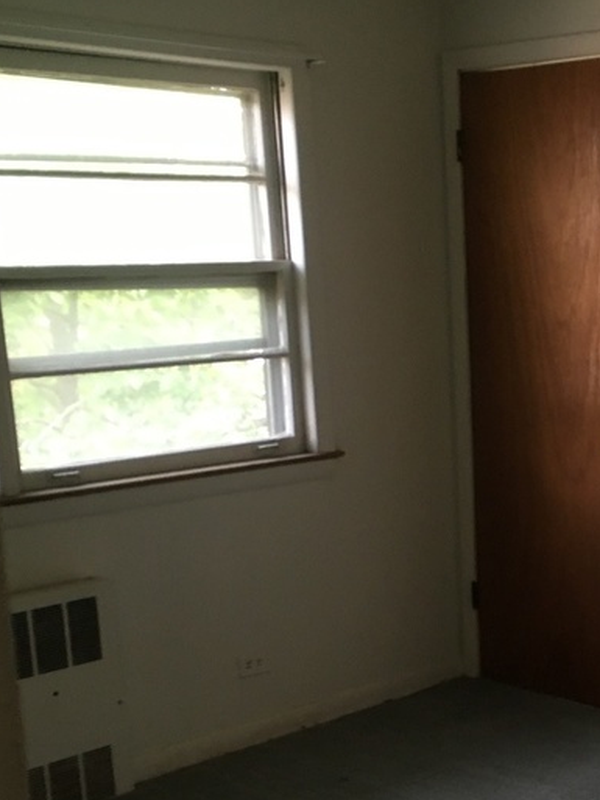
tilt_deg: -11.3
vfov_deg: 31.1
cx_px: 552
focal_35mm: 61
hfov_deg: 23.3
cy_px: 599
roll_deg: +0.6
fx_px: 1409
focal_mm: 4.15
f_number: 2.2
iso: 100
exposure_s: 1/30
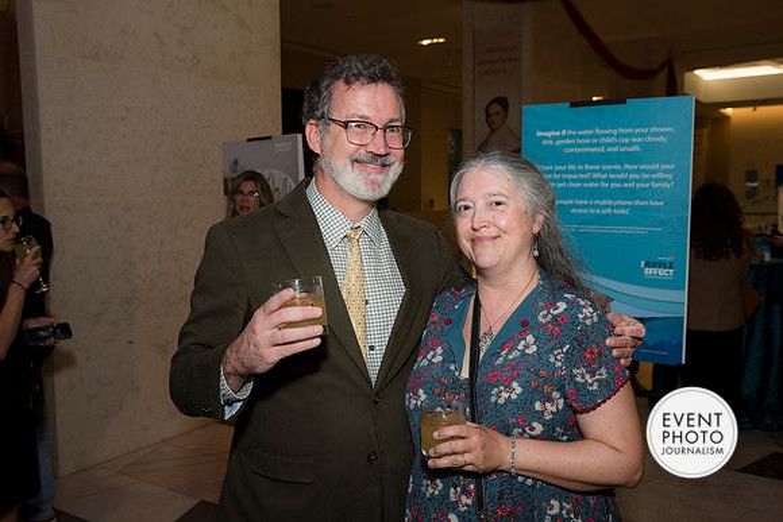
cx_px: 392
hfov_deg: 54.4
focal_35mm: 35
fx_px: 761
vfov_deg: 37.9
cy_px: 261
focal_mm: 35
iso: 800
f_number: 5.6
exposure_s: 1/125
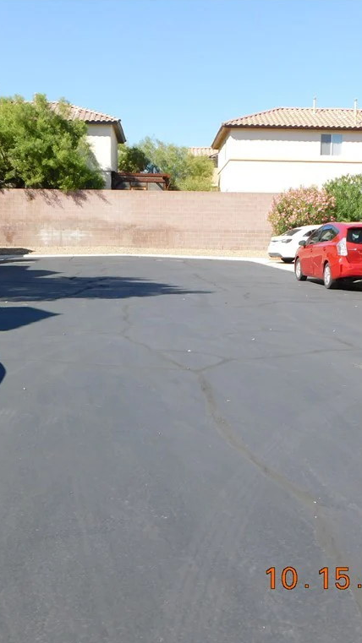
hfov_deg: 27.1
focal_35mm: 44
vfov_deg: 46.4
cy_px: 322
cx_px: 184
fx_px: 751
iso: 125
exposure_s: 1/800
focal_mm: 5.3
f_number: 3.2
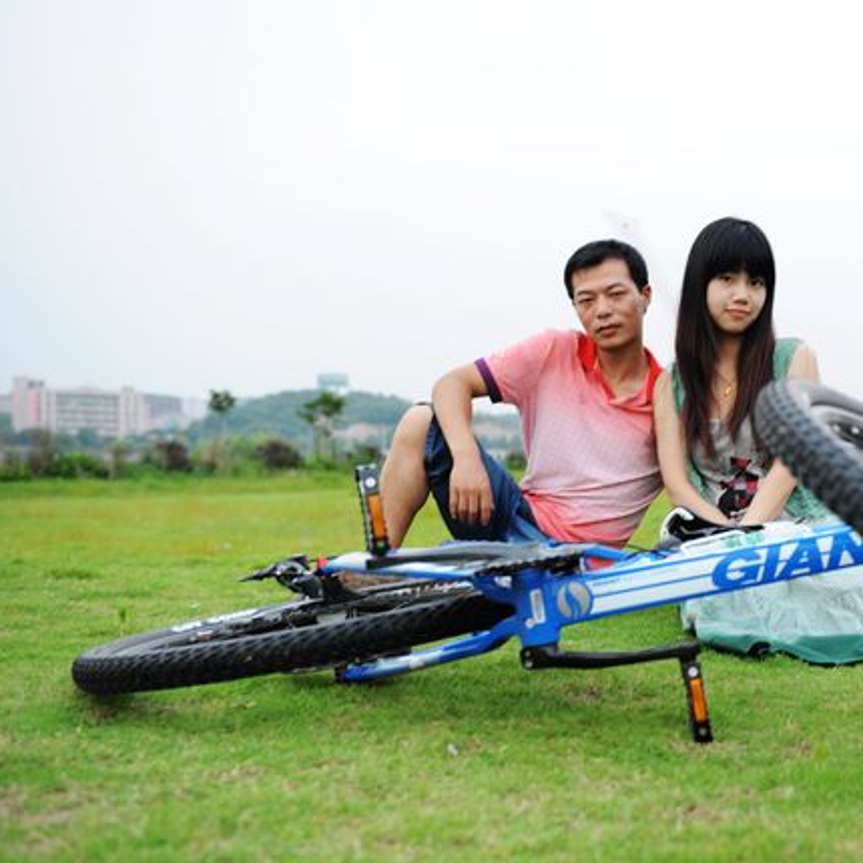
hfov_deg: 34.2
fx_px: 1354
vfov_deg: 35.3
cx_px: 706
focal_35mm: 48
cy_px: 479
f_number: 3.2
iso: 200
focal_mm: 32
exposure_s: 1/10
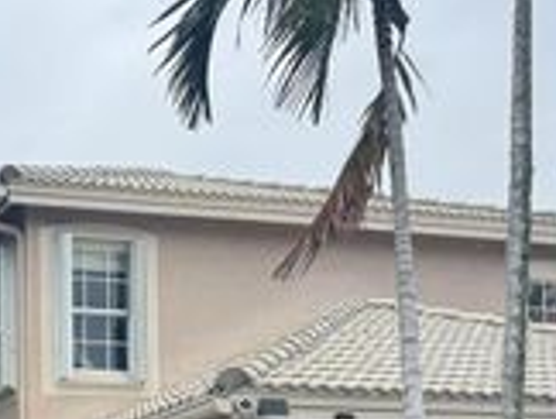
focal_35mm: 74
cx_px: -120
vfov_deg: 18.7
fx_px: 1190
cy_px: 531
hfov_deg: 23.8
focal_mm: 6.76
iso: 80
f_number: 1.78
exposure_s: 1/1678
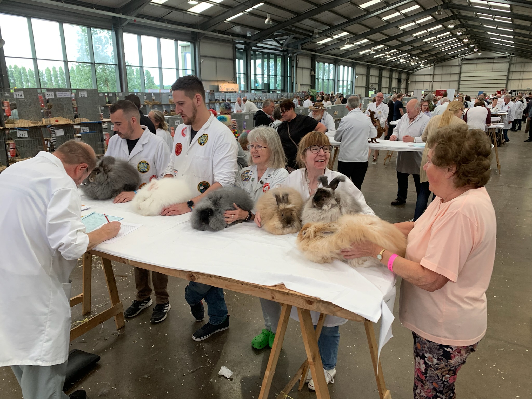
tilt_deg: -15.3
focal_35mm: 26
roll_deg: -0.9
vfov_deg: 53.1
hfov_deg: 67.3
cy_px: 200
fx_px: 400
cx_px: 266
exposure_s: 1/100
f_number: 1.8
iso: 80
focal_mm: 4.25
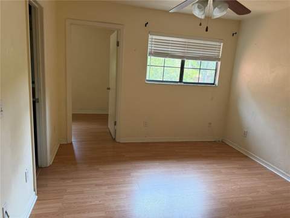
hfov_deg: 71.6
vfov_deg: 56.8
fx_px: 201
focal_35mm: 24
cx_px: 145
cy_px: 109
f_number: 1.78
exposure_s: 1/120
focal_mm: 6.76
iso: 400
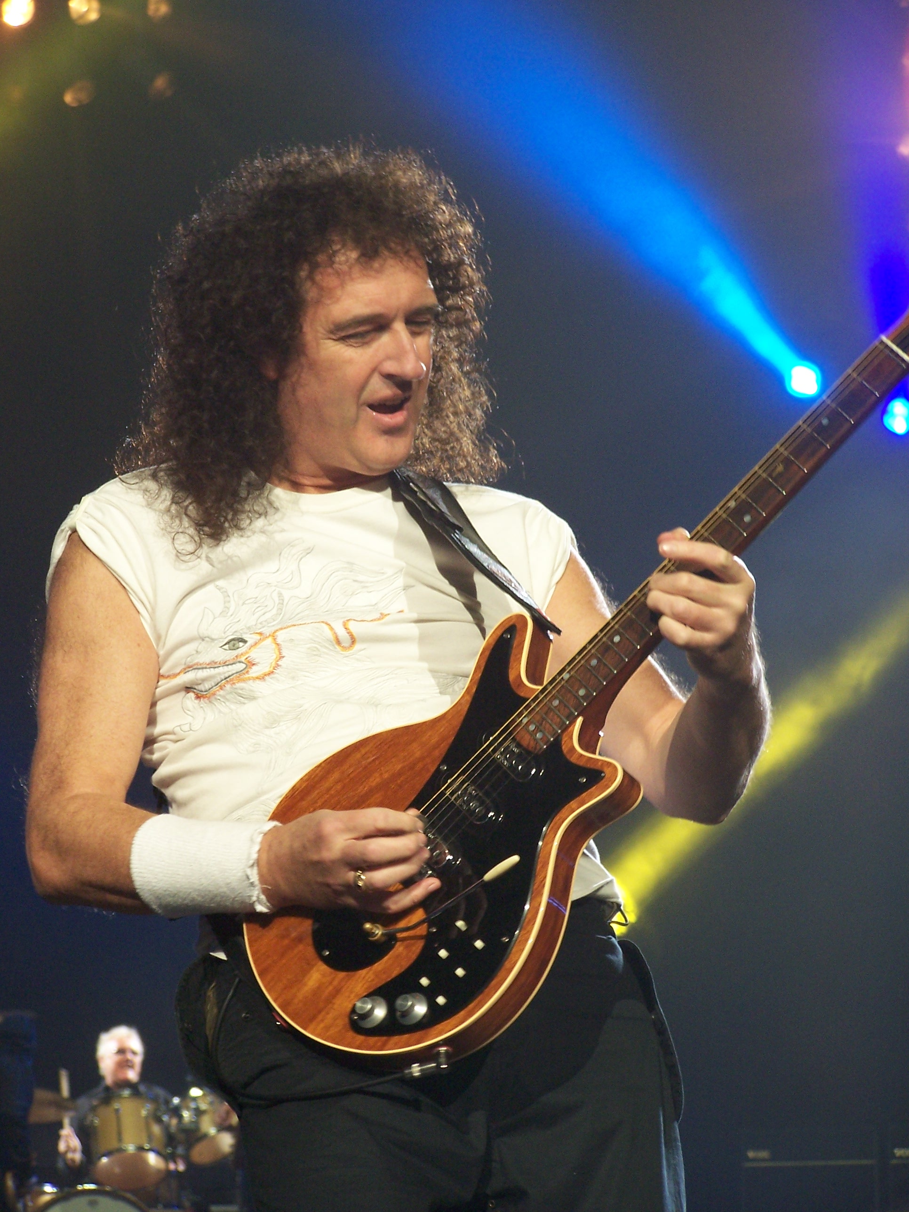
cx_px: 454
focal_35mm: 139
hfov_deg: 10.7
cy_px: 606
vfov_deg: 14.2
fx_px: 4867
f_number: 3.2
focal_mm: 23.1
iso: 140
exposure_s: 1/45
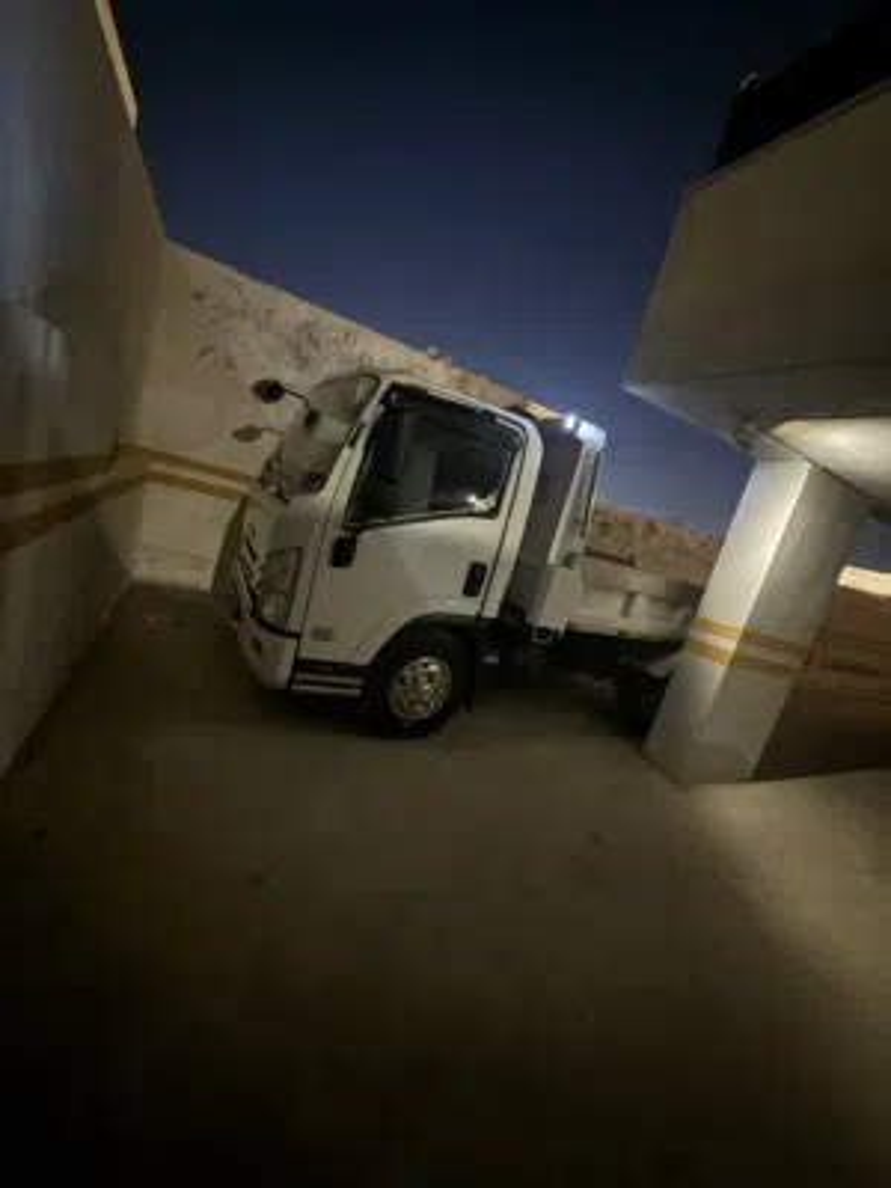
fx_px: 480
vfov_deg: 102.1
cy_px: 594
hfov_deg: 85.7
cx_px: 446
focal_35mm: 14
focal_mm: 2.22
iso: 3200
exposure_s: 1/4
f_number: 2.2
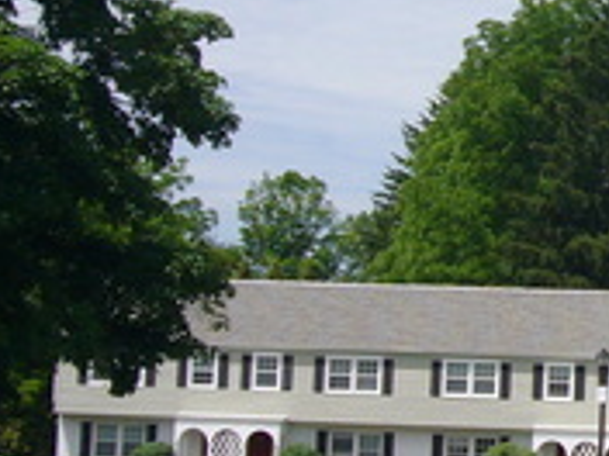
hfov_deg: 13.1
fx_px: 2463
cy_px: 173
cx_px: 1005
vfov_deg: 10.6
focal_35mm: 140
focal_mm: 6.1
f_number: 6.3
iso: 80
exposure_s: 1/400
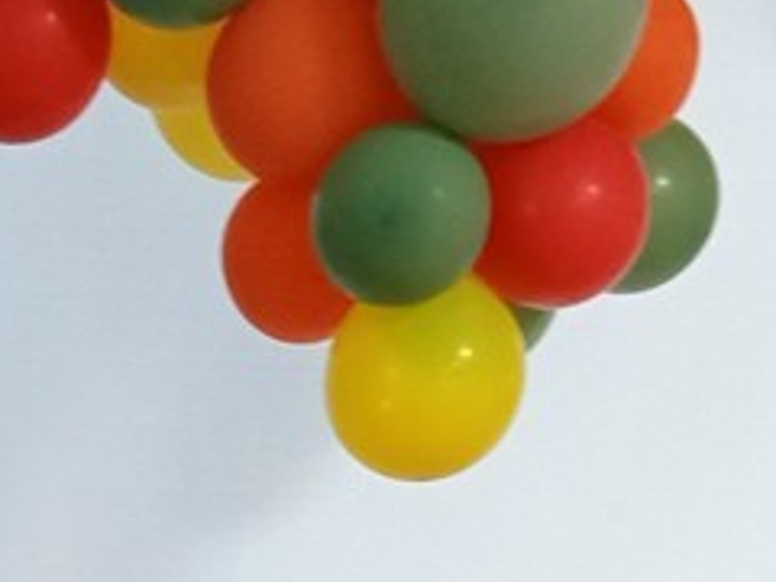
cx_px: -19
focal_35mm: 115
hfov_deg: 16.7
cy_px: 1164
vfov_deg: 11.6
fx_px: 2578
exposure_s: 1/25
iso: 445
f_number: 1.8
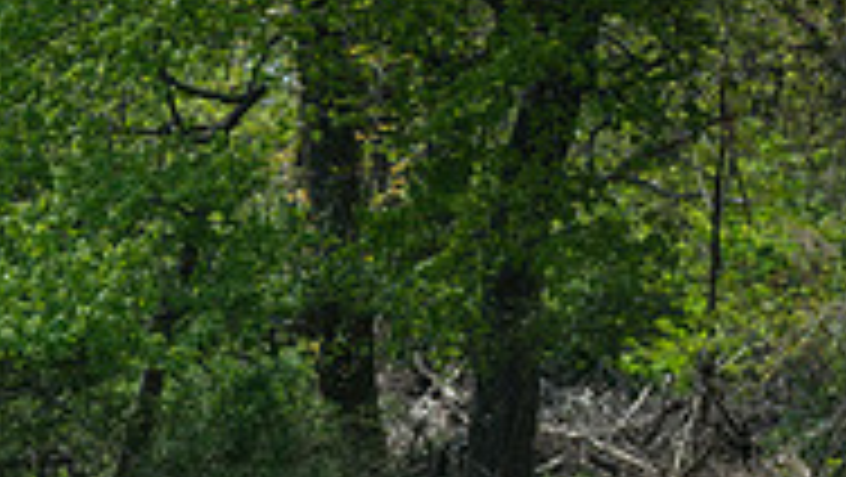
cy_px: 736
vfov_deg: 4.7
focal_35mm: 258
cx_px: -140
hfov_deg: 8.3
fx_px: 5791
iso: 100
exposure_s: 1/1000
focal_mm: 80
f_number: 3.5
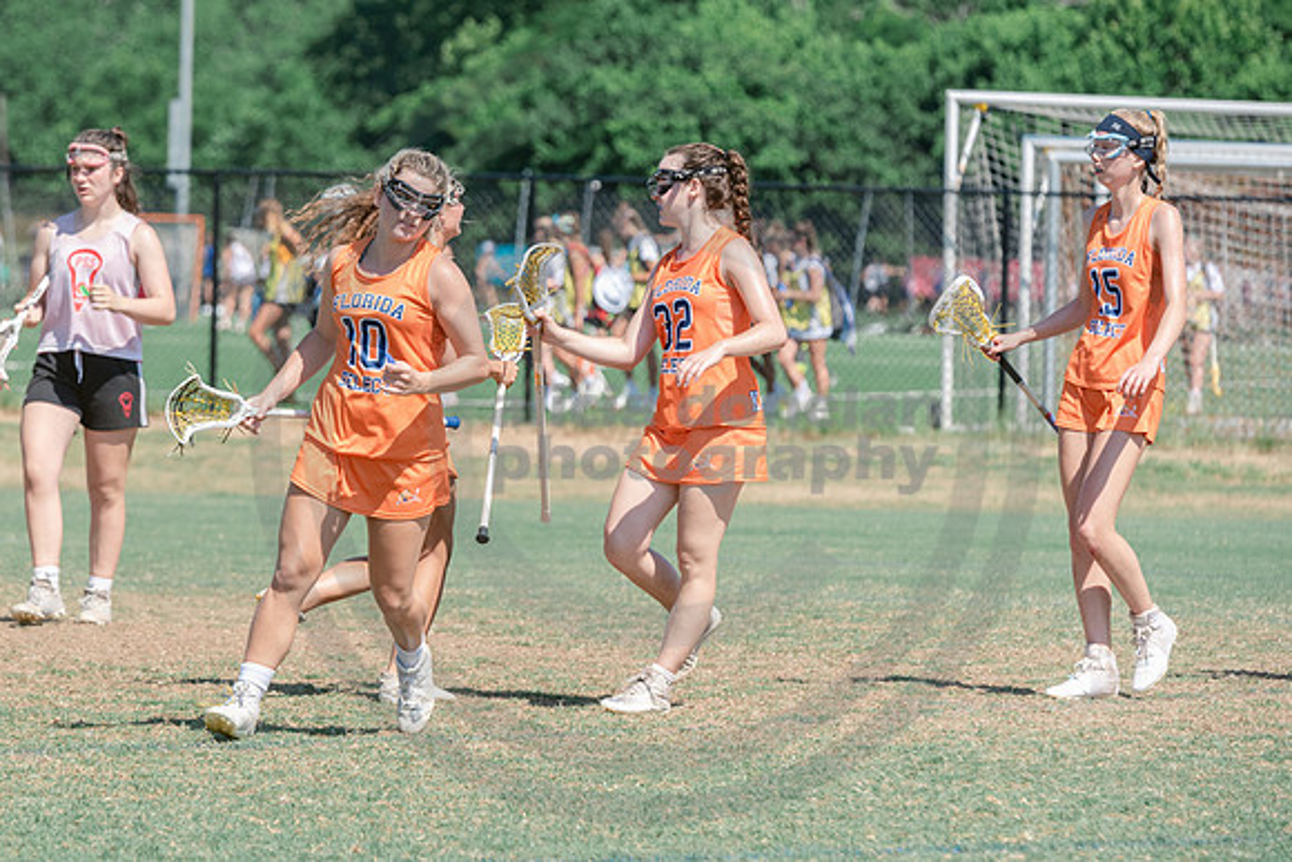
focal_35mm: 270
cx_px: 372
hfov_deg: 7.6
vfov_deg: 5.1
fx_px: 9695
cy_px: 432
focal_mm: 185
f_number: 5
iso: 400
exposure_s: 1/1600
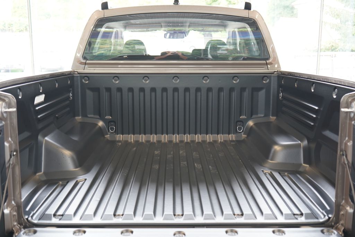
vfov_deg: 32.6
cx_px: 178
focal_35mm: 41
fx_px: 404
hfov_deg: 47.4
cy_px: 118
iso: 800
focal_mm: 41
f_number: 4.5
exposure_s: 1/60
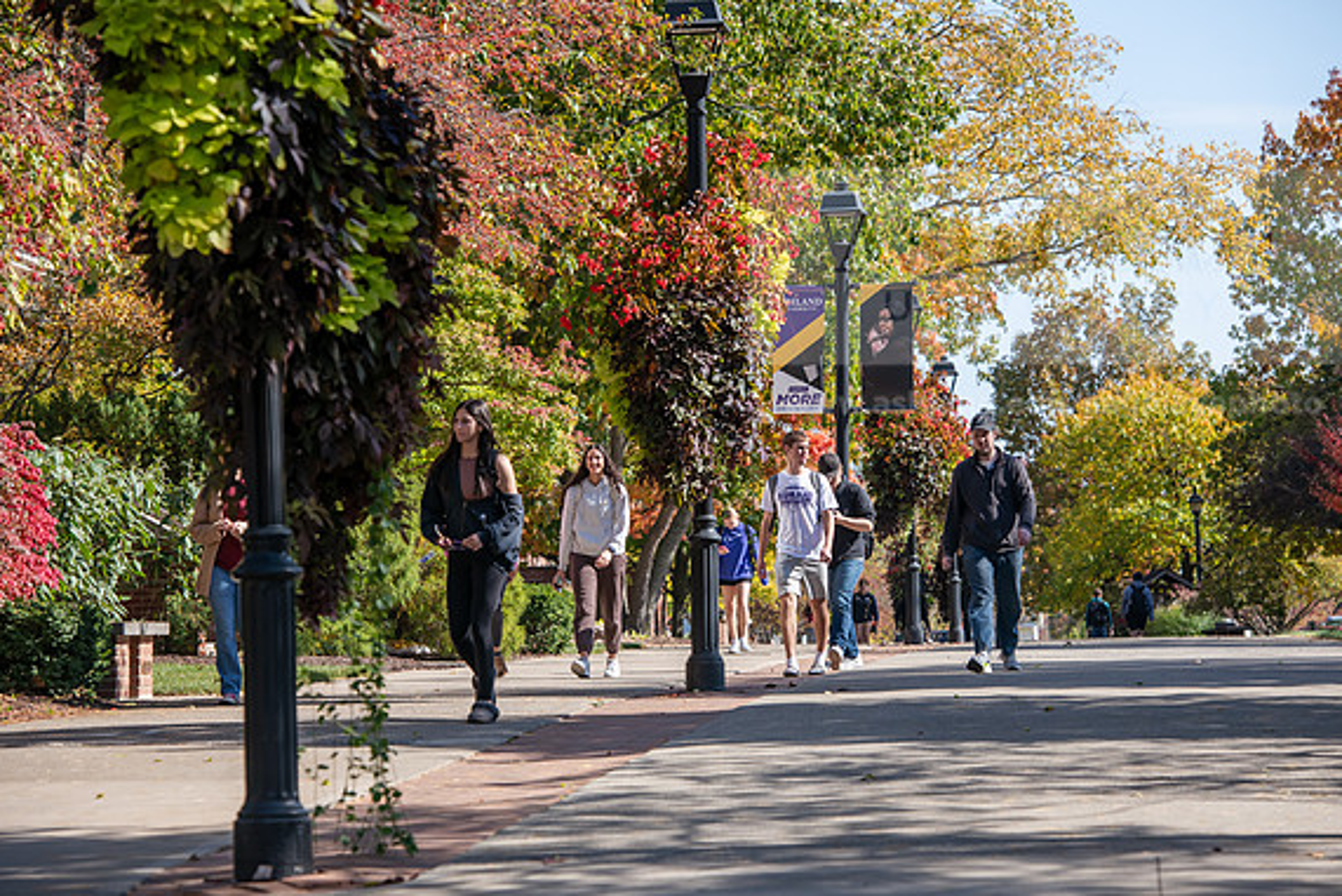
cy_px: 453
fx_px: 4922
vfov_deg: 10.4
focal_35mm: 132
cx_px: 677
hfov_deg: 15.5
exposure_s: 1/500
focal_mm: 130
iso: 160
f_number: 6.3
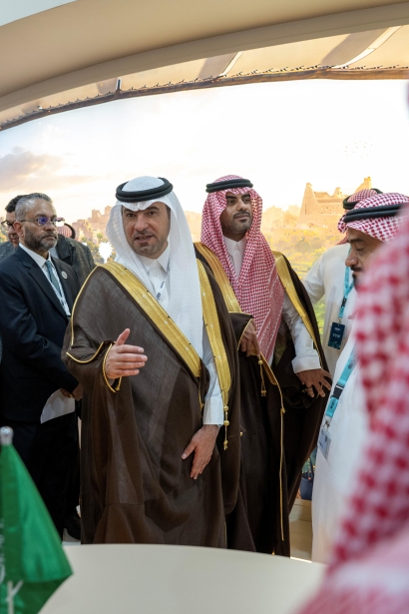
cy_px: 301
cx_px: 141
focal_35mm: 39
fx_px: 665
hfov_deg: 33.9
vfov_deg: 49.6
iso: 1250
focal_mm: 24
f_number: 2.8
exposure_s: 1/320
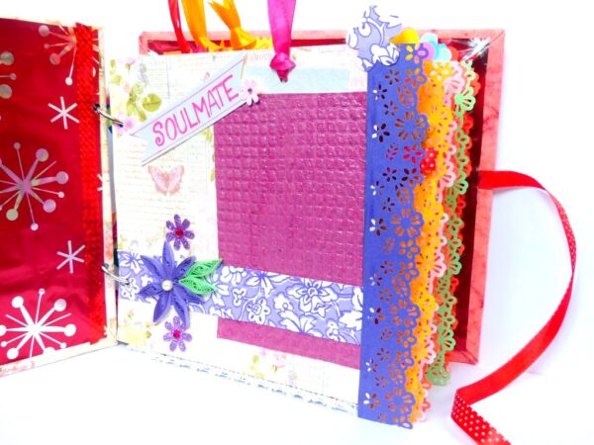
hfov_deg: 54.0
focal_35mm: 34
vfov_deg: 41.8
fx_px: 583
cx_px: 297
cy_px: 222
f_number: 2.8
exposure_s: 1/60
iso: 100
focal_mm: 6.2
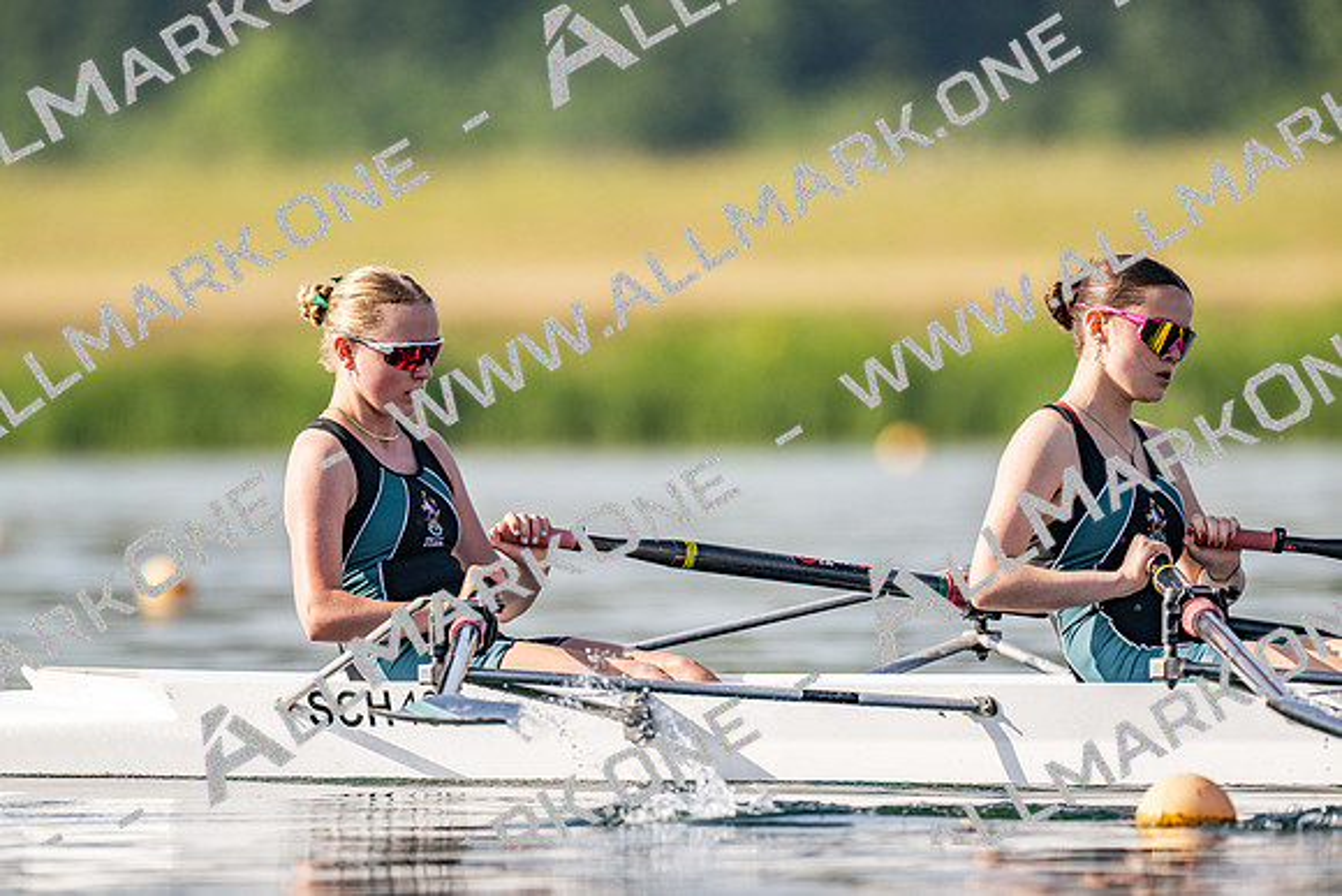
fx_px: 22371
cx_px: 671
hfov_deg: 3.4
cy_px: 448
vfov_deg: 2.3
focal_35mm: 600
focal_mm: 600
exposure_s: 1/2500
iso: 280
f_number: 5.6
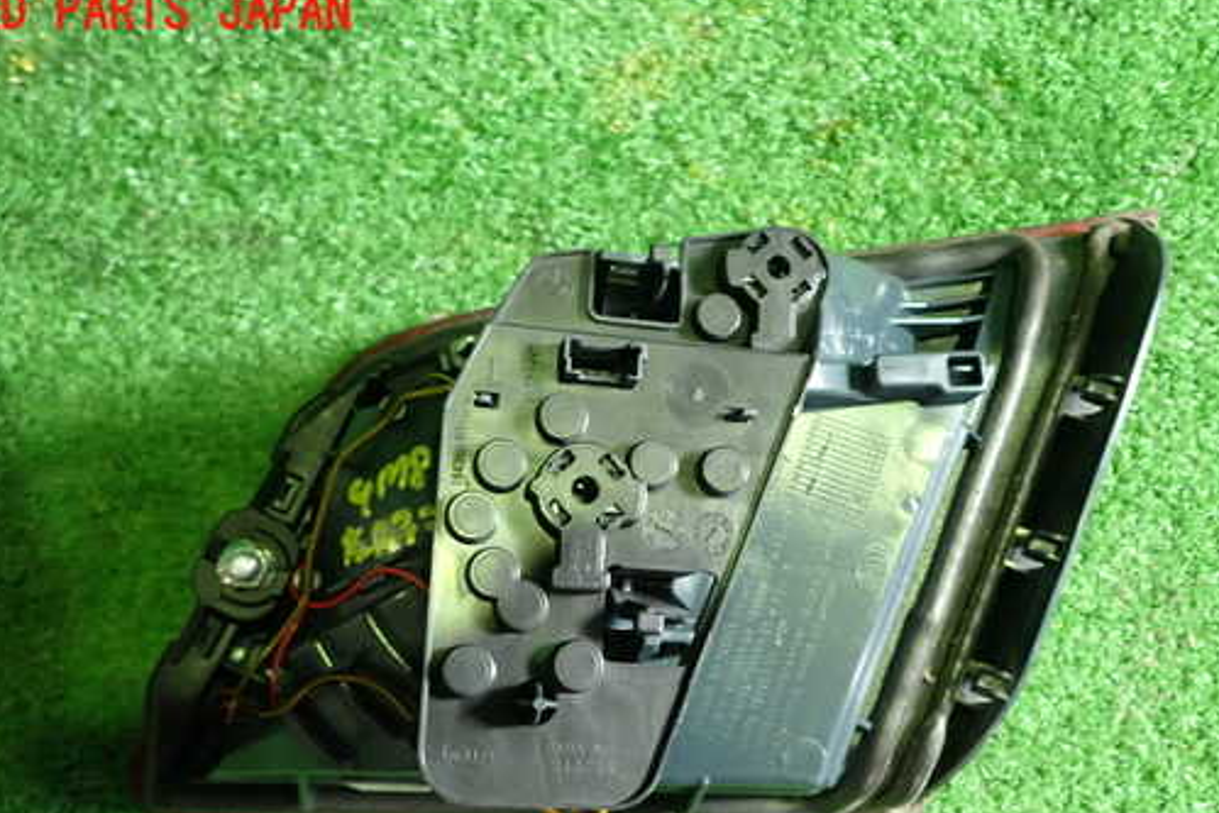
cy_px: 532
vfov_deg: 37.5
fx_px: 1185
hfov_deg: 54.4
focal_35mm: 35
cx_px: 640
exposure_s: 1/30
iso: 250
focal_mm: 5.05
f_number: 2.2
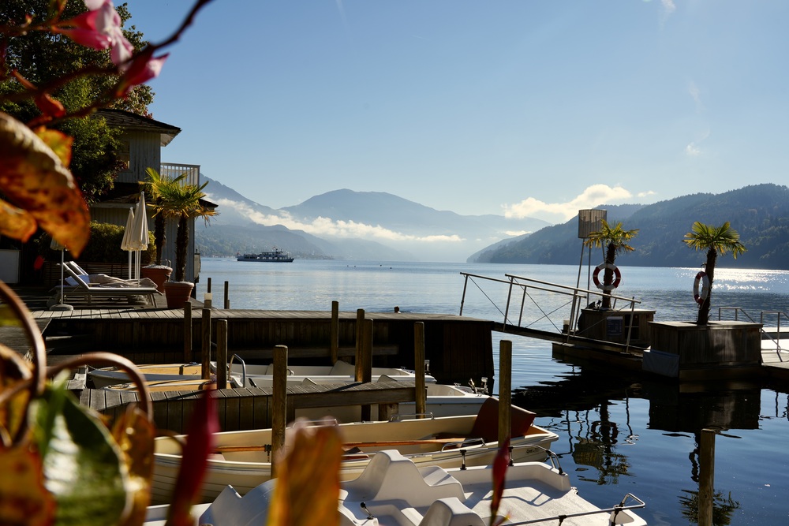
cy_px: 263
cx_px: 394
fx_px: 701
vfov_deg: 41.1
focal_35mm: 32
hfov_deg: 58.7
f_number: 10
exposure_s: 1/320
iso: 100
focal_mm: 32
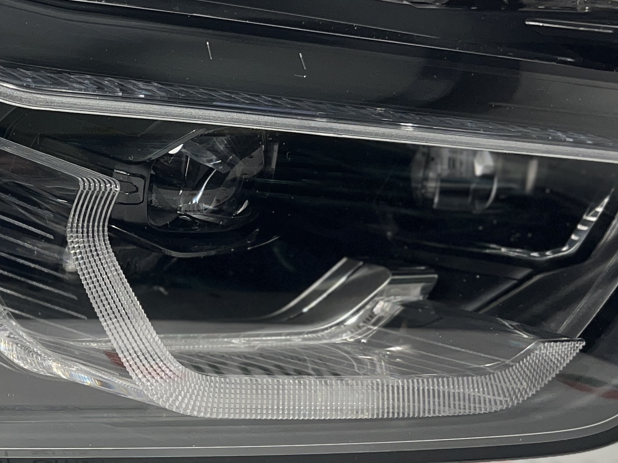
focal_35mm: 75
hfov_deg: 24.3
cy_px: 160
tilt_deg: -8.9
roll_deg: -2.4
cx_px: -59
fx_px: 1339
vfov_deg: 19.6
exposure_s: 1/100
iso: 50
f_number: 1.6
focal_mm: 5.1
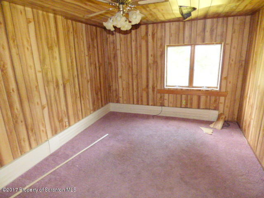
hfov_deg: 81.7
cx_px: 132
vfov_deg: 66.0
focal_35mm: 20
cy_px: 99
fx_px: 153
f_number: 2.8
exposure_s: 1/20
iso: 1600
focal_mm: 3.58
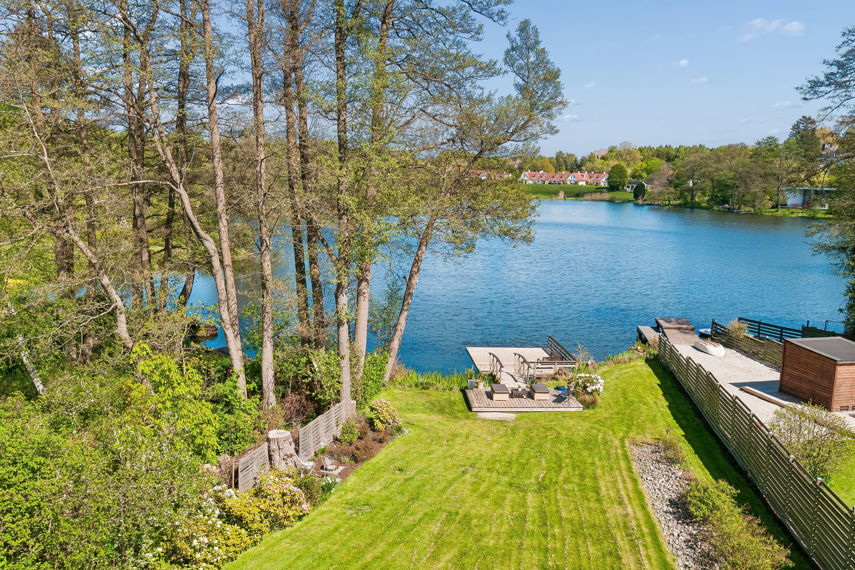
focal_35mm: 30
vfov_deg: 43.6
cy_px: 285
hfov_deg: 61.9
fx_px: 712
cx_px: 428
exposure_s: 1/400
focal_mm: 20
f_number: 10
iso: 200
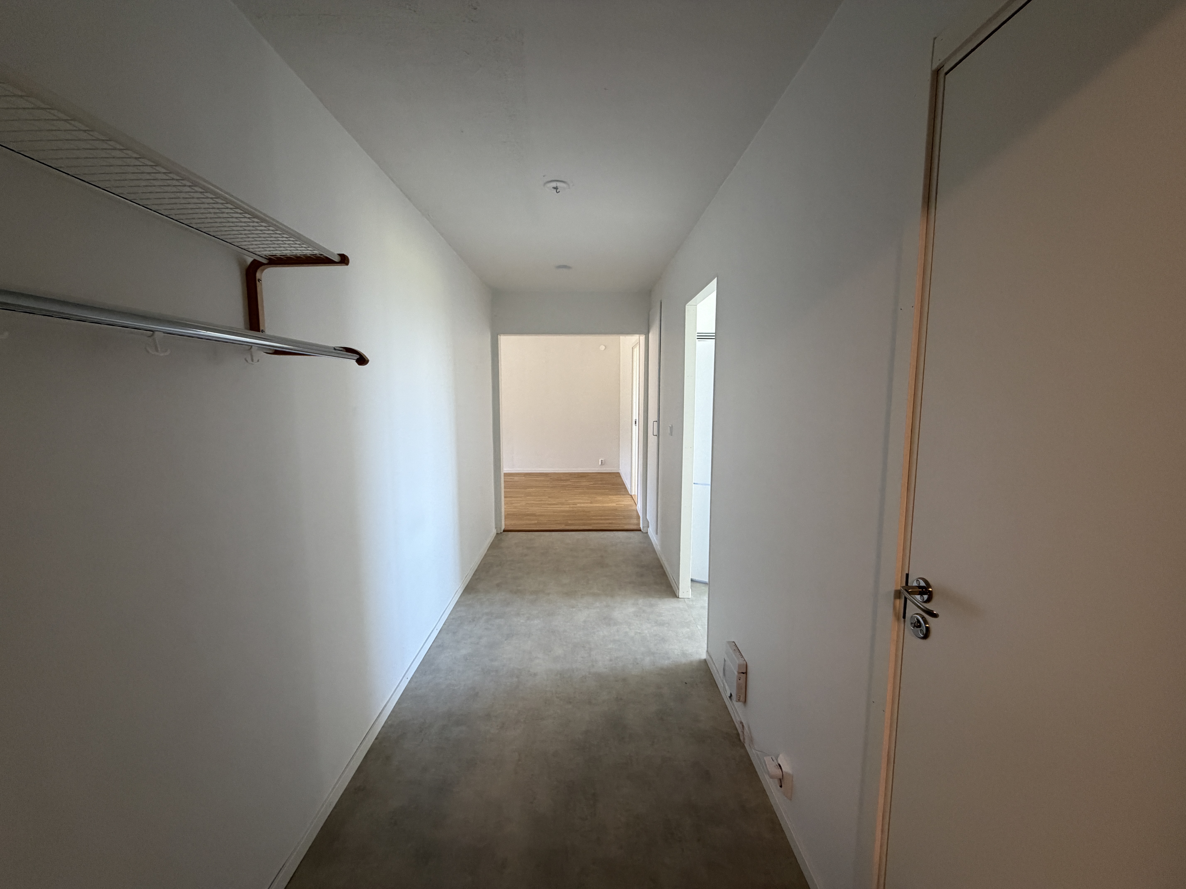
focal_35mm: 14
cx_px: 593
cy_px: 444
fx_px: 480
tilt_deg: -6.4
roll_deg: +0.2
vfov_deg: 85.7
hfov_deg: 102.1
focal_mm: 2.22
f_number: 2.2
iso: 320
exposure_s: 1/121
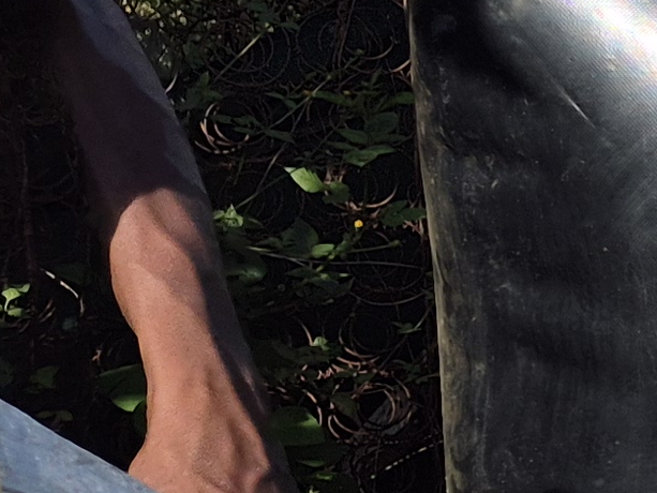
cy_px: 444
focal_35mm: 150
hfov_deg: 9.8
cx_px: 1999
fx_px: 2848
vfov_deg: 9.8
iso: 25
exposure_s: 1/2240
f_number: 1.8
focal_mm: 5.4
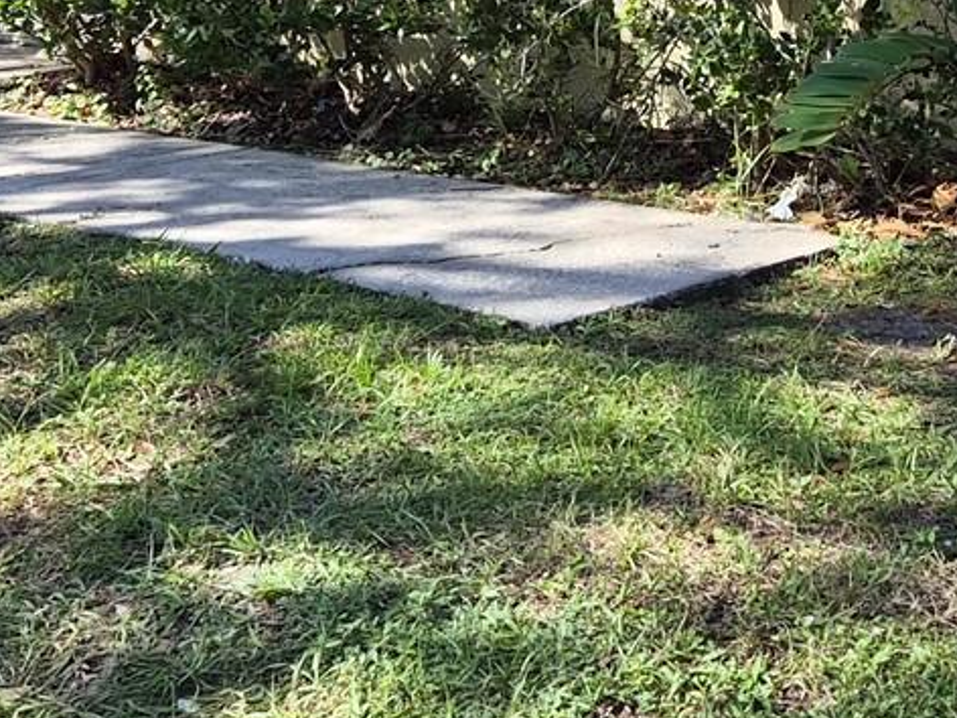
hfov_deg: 24.7
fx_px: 2156
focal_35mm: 78
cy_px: -51
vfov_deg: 18.3
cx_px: 738
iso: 80
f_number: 1.8
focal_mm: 5.4
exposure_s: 1/2648
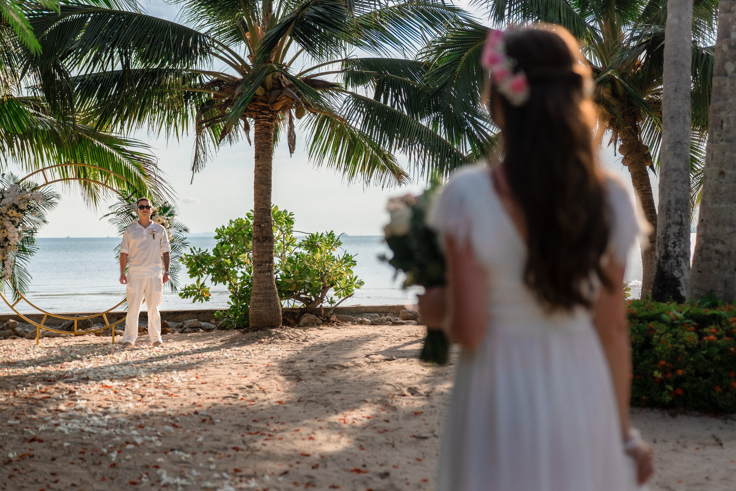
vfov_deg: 26.2
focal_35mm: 52
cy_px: 250
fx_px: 1053
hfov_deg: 38.5
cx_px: 379
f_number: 2.2
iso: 200
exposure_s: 1/3200
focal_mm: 50
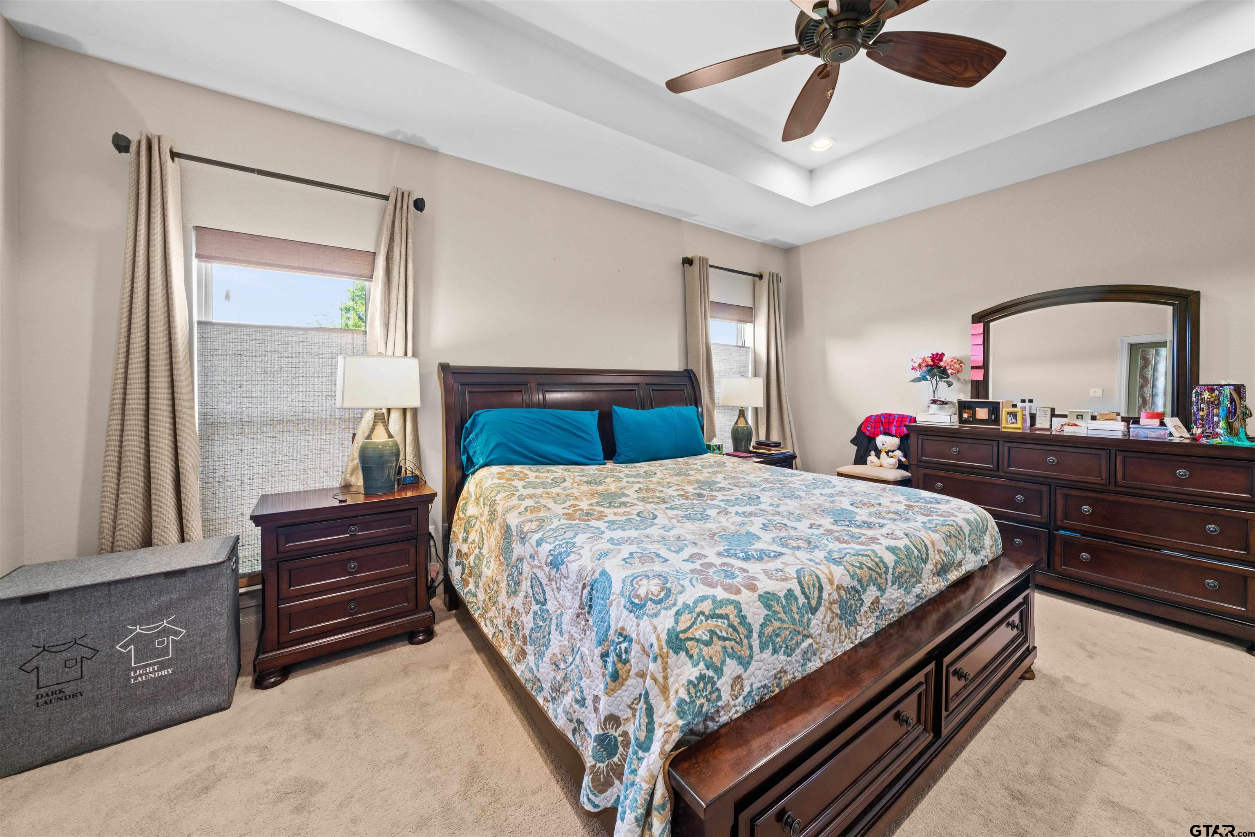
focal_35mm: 12
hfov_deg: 112.6
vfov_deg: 90.0
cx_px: 628
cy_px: 418
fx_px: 418
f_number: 9
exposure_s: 1/1.67
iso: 400
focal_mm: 12
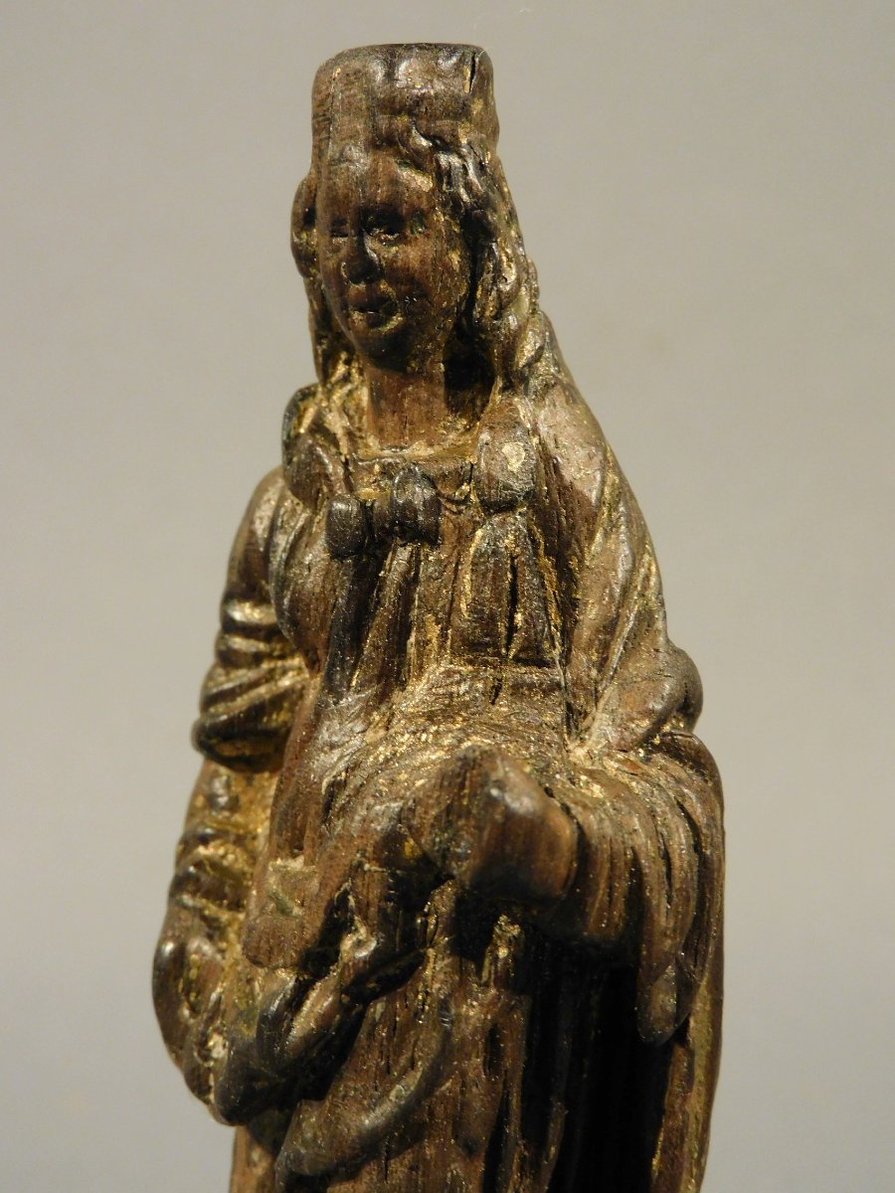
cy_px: 596
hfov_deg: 24.4
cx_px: 448
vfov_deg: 32.2
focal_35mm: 60
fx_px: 2068
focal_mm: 10.7
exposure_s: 1/20
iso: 400
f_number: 4.2
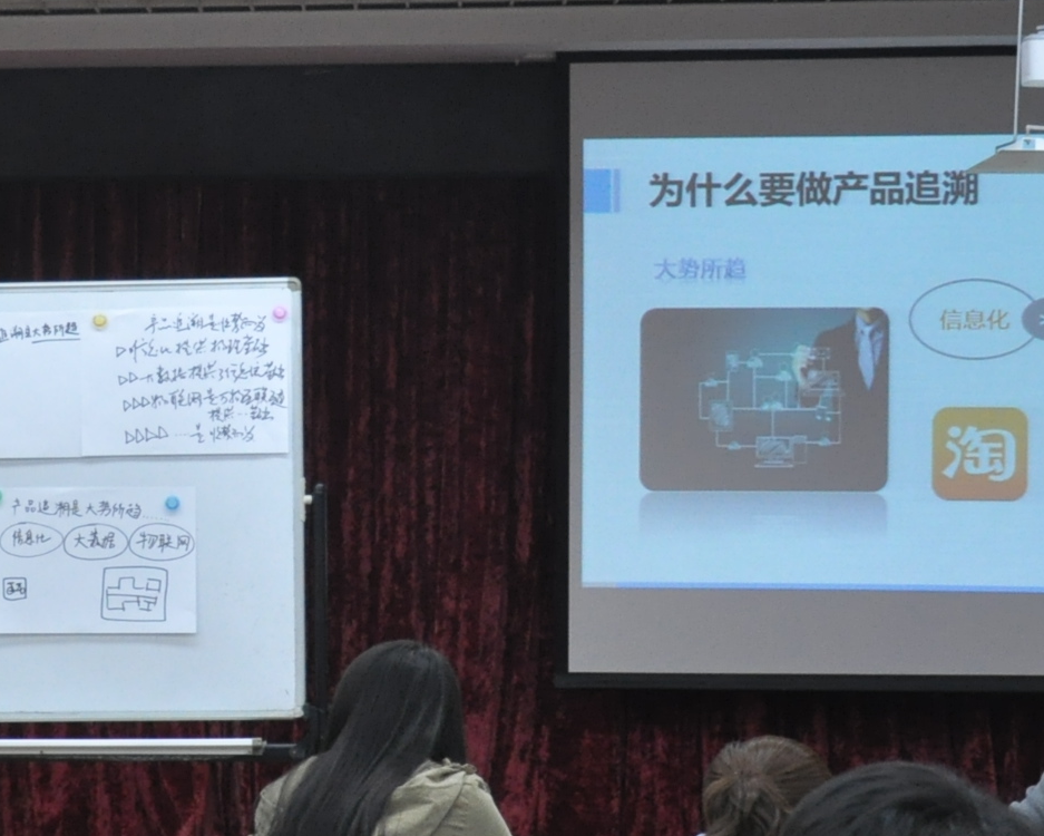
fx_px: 3727
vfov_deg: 12.8
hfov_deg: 15.6
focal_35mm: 121
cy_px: 525
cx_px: -32
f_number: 5
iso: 1000
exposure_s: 1/100
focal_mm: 25
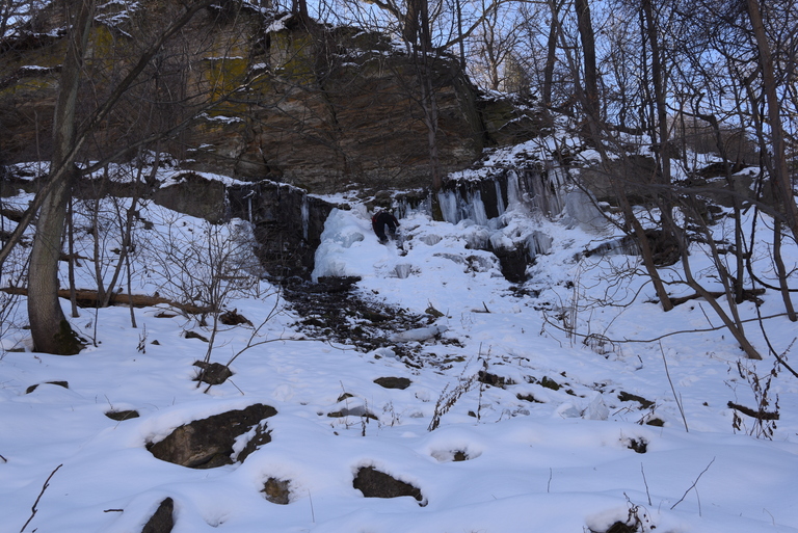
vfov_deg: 33.4
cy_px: 266
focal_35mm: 40
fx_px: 887
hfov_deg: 48.4
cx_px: 399
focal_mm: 40
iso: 100
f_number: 13
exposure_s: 1/50
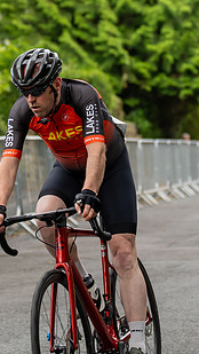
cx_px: 55
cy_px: 101
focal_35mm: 201
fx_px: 1884
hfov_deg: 6.0
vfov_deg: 10.7
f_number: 2.8
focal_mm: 70
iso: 400
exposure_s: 1/800
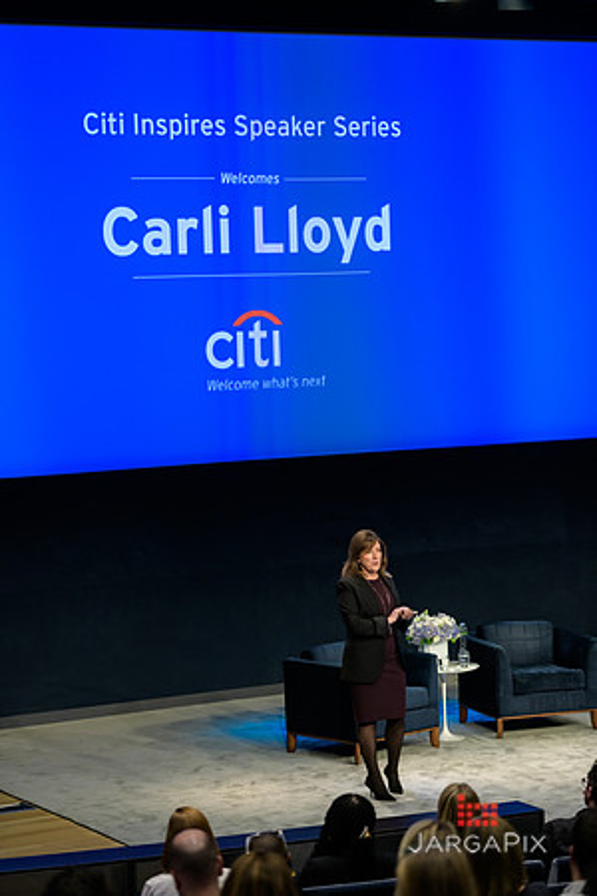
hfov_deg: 14.0
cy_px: 448
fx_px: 2438
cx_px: 298
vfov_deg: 20.8
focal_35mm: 98
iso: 1600
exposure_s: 1/200
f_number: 3.2
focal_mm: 98
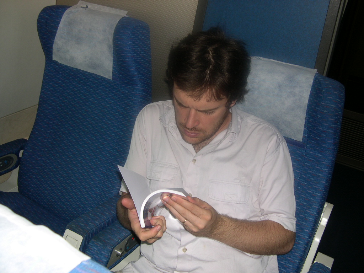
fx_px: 400
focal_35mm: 38
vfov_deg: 37.7
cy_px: 136
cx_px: 182
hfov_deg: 49.0
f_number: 2.8
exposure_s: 1/60
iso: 100
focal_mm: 8
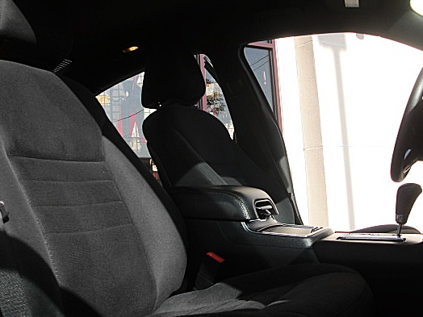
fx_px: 538
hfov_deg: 42.9
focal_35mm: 44
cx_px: 214
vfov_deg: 32.8
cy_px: 135
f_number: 2.8
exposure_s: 1/400
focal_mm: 6.3
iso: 50
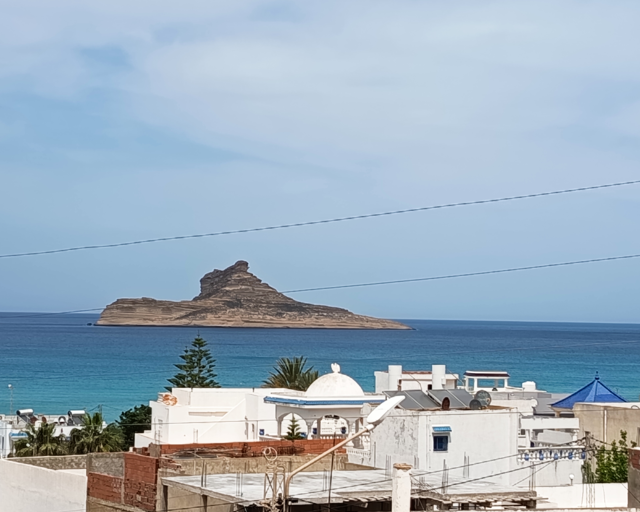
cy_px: 287
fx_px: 1648
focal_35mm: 87
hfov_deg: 22.0
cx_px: 373
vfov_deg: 17.7
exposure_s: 1/1038
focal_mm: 5.24
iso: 52
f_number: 1.7
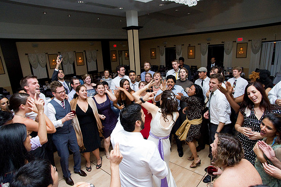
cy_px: 94
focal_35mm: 21
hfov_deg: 81.3
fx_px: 164
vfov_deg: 59.3
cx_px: 140
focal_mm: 14
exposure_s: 1/160
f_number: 6.3
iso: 2500
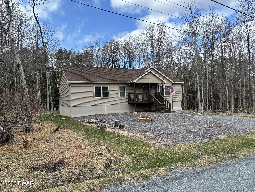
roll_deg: +1.3
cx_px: 128
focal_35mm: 26
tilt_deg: -0.2
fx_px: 192
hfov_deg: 67.3
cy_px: 96
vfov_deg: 53.1
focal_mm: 5.96
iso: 50
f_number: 1.6
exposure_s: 1/1642
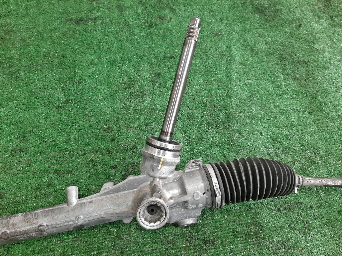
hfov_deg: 67.3
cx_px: 171
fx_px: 257
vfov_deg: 53.1
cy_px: 128
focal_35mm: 26
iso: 92
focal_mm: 3.93
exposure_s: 1/50
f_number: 1.7
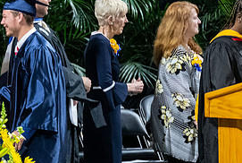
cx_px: 61
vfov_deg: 1.6
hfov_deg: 2.4
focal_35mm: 863
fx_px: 5814
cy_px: 149
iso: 2000
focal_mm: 200
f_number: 4
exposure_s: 1/200
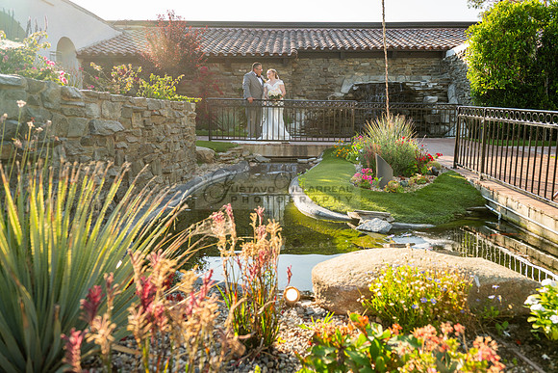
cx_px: 301
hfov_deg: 62.8
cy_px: 170
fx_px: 456
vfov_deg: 44.3
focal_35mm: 29
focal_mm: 27
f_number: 4
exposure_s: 1/250
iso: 100
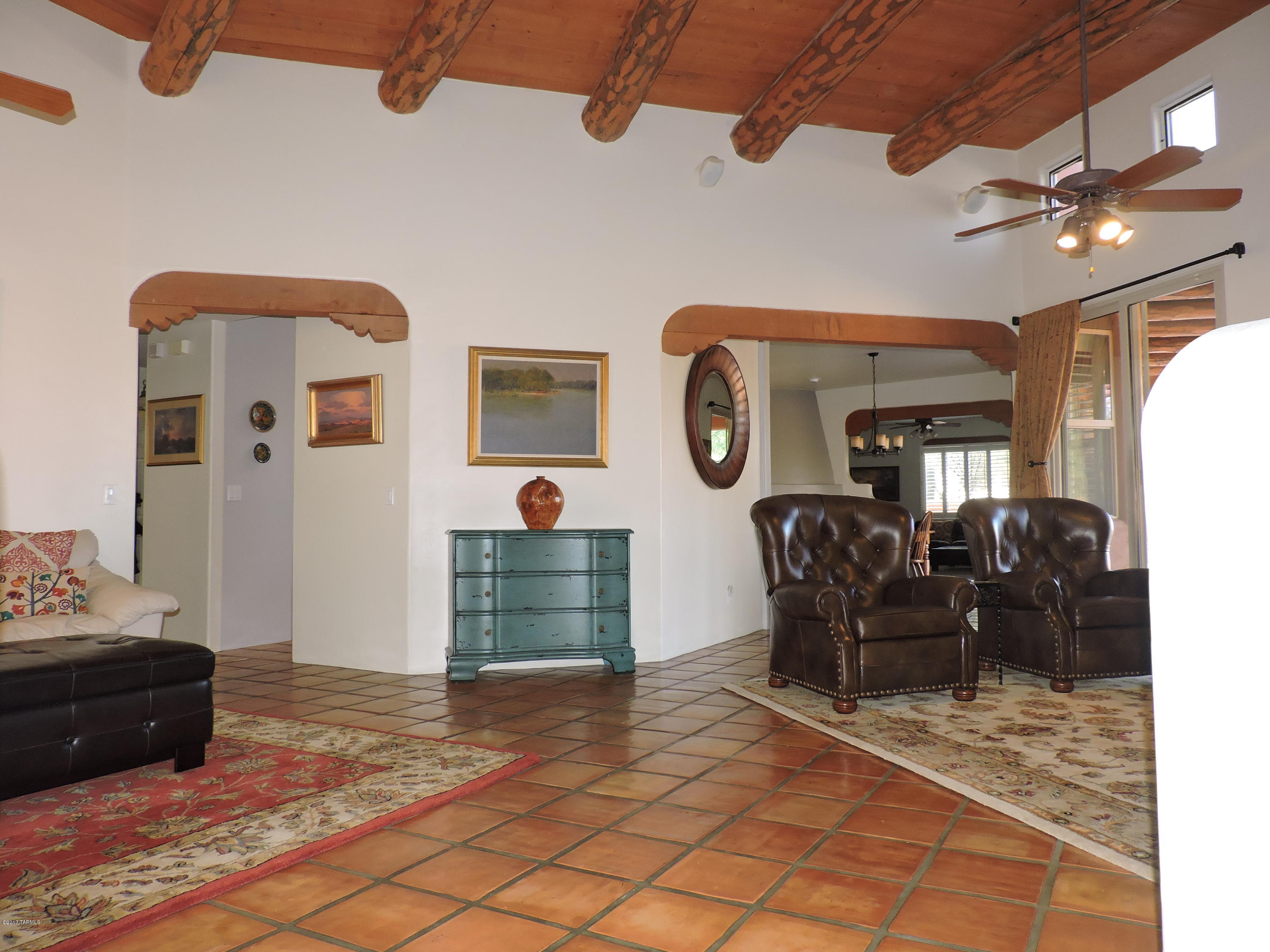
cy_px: 476
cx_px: 635
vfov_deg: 56.8
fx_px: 881
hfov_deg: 71.6
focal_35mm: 24
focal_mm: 4.3
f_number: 3
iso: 200
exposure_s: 1/30
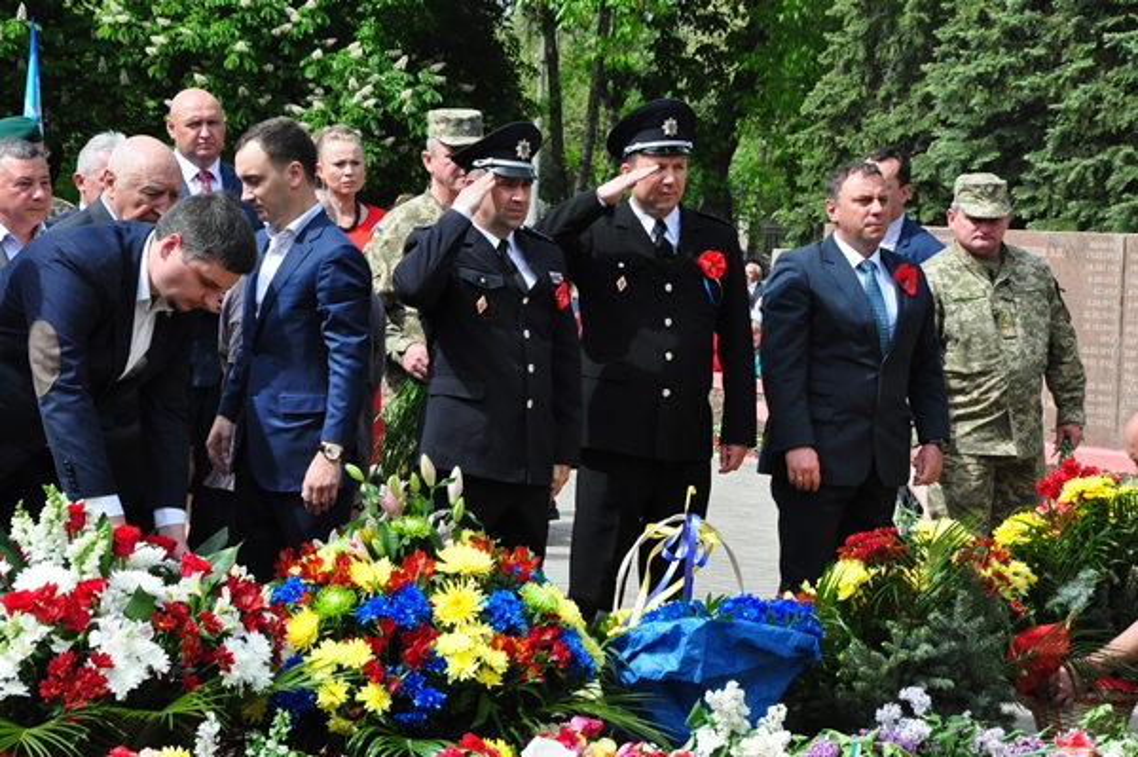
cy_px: 378
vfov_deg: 15.7
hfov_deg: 23.4
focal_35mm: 87
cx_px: 569
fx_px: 2748
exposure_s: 1/1000
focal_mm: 58
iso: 800
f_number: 10
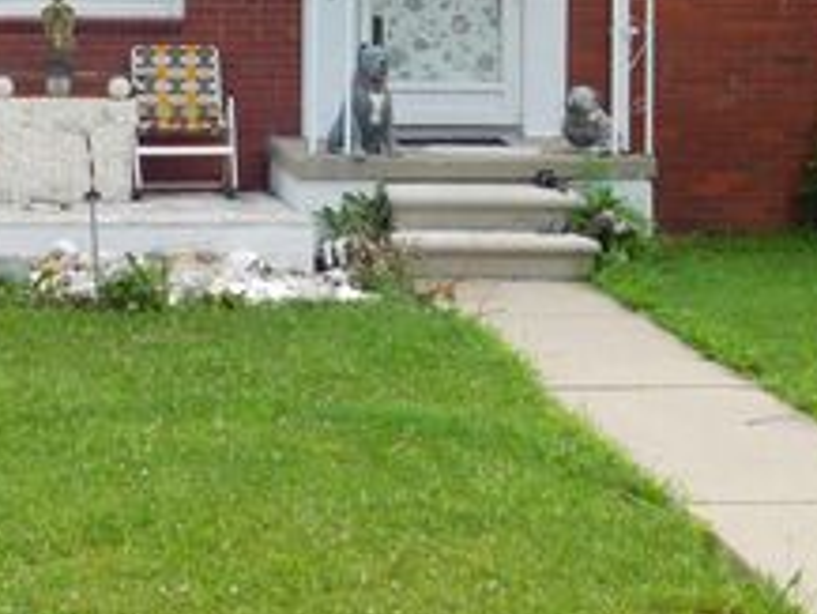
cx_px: 188
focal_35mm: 83
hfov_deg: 23.3
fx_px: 1960
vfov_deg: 17.3
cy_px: -36
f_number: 3.5
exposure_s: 1/400
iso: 125
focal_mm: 6.3
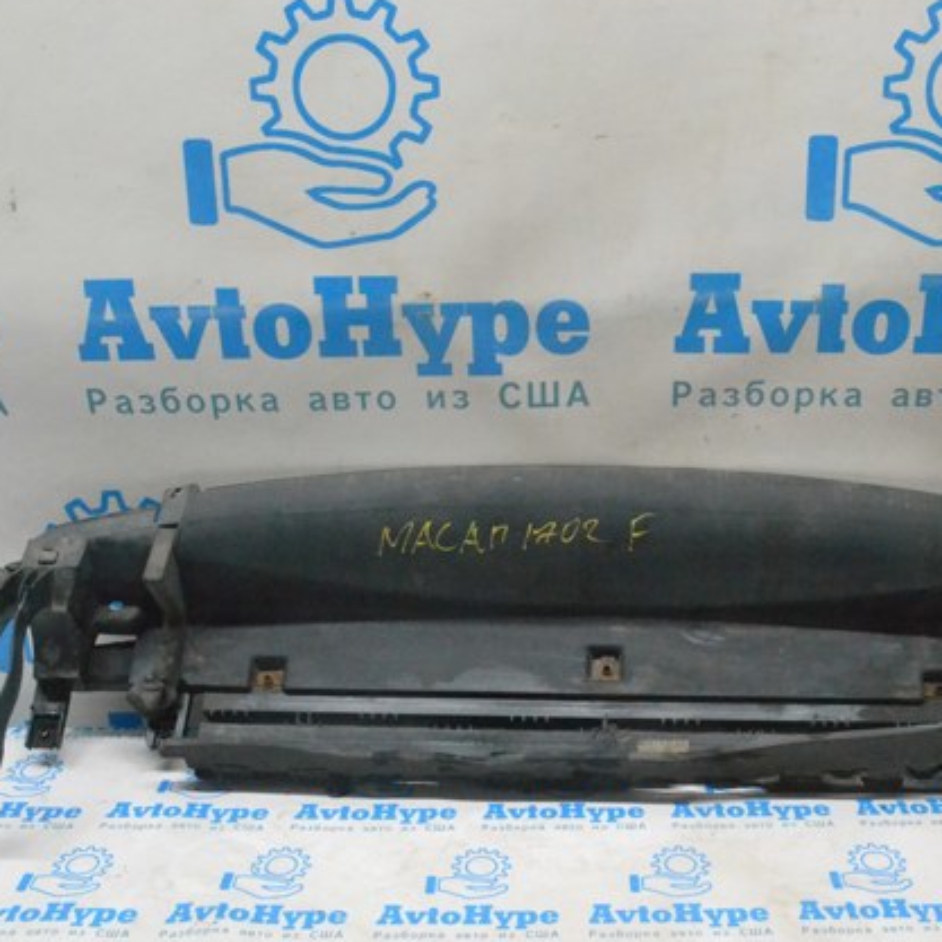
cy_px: 468
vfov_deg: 39.2
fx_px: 1324
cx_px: 599
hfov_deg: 38.9
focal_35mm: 43
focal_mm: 22
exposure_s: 1/160
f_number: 10
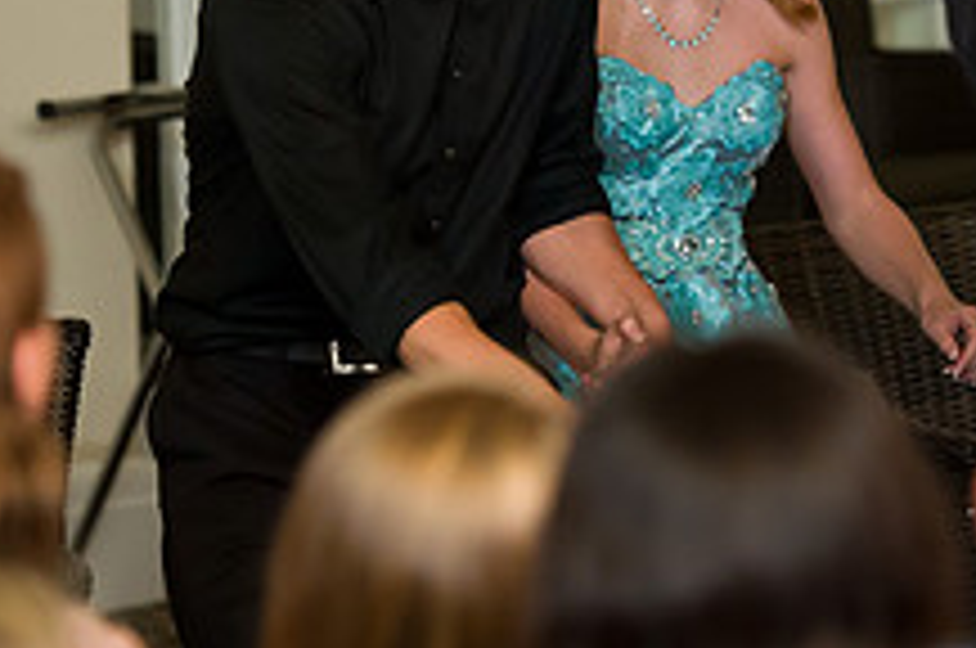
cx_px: 621
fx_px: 8392
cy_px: -63
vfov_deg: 4.4
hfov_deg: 6.7
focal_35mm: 310
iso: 1600
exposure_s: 1/125
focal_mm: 116
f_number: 3.2
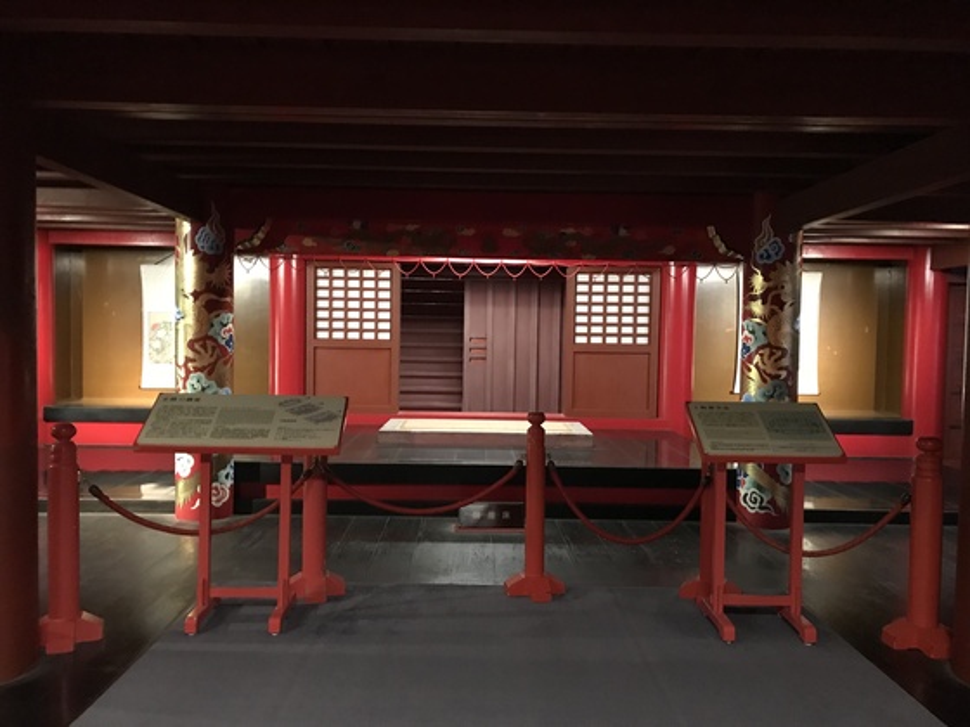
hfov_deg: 63.4
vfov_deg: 49.7
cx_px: 485
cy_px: 364
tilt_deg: -1.1
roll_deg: -0.1
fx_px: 785
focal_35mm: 28
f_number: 1.8
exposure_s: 1/5
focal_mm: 3.99
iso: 100
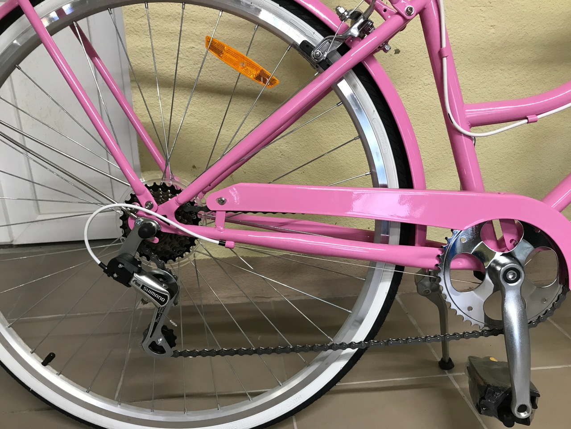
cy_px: 214
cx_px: 286
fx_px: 462
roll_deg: +0.5
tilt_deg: -19.4
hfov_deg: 63.4
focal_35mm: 28
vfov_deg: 49.7
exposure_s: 1/17
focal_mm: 3.99
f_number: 1.8
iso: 64
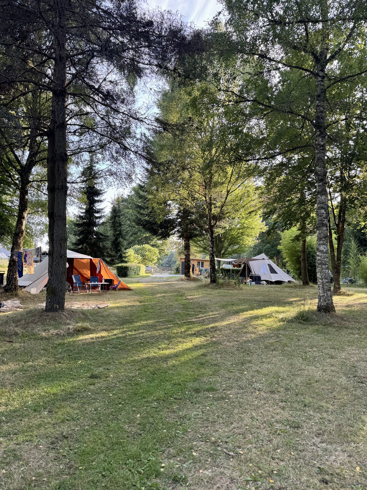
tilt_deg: +3.3
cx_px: 184
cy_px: 245
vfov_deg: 71.6
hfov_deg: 56.8
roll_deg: -0.2
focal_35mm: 24
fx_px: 339
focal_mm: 6.76
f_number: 1.78
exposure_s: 1/208
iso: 80
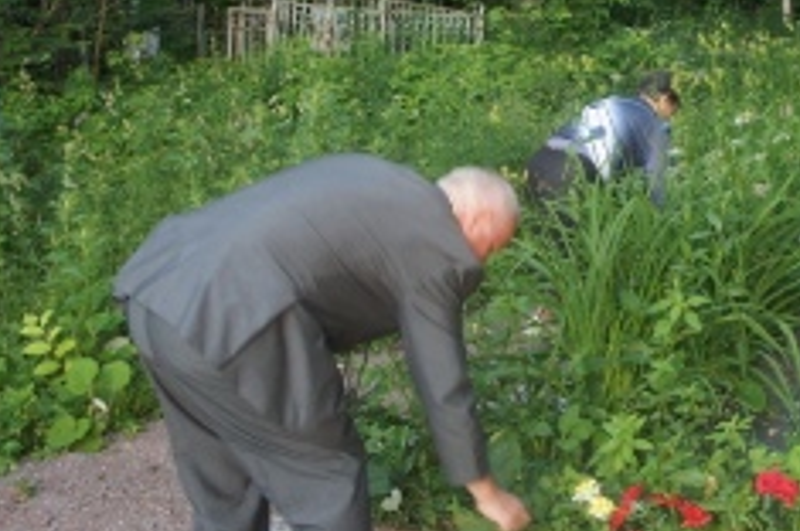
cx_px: 722
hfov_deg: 30.1
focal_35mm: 64
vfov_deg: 21.1
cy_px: 182
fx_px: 1420
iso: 800
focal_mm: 20
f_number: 4
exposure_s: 1/30
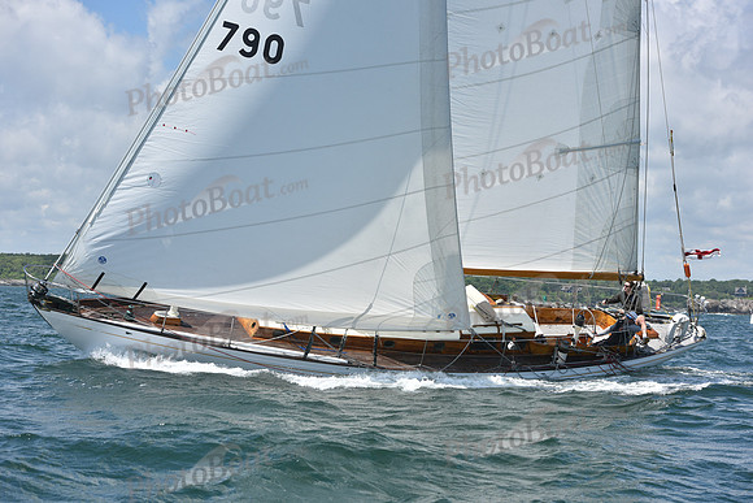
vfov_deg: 19.5
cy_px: 252
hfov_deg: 28.8
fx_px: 1464
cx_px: 376
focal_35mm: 70
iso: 250
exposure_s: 1/1250
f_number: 7.1
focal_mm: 70
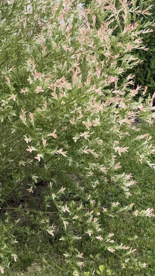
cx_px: 60
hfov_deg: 17.7
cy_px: 107
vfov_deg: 30.9
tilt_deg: -13.9
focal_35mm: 68
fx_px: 496
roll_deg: +0.0
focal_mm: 6.76
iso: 80
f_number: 1.78
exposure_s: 1/3021
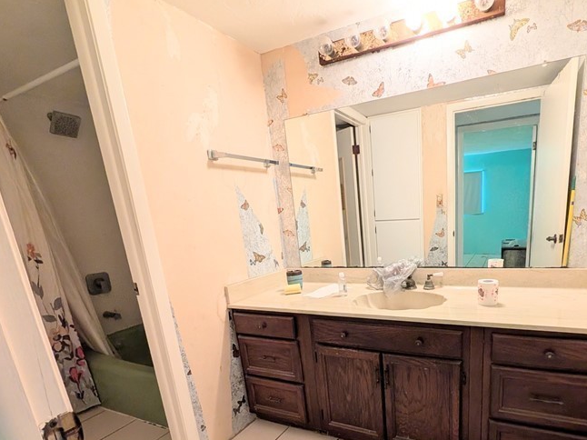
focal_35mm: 19
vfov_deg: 66.3
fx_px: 322
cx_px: 361
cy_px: 302
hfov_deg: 83.3
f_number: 1.7
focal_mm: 2.02
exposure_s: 1/60
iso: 120
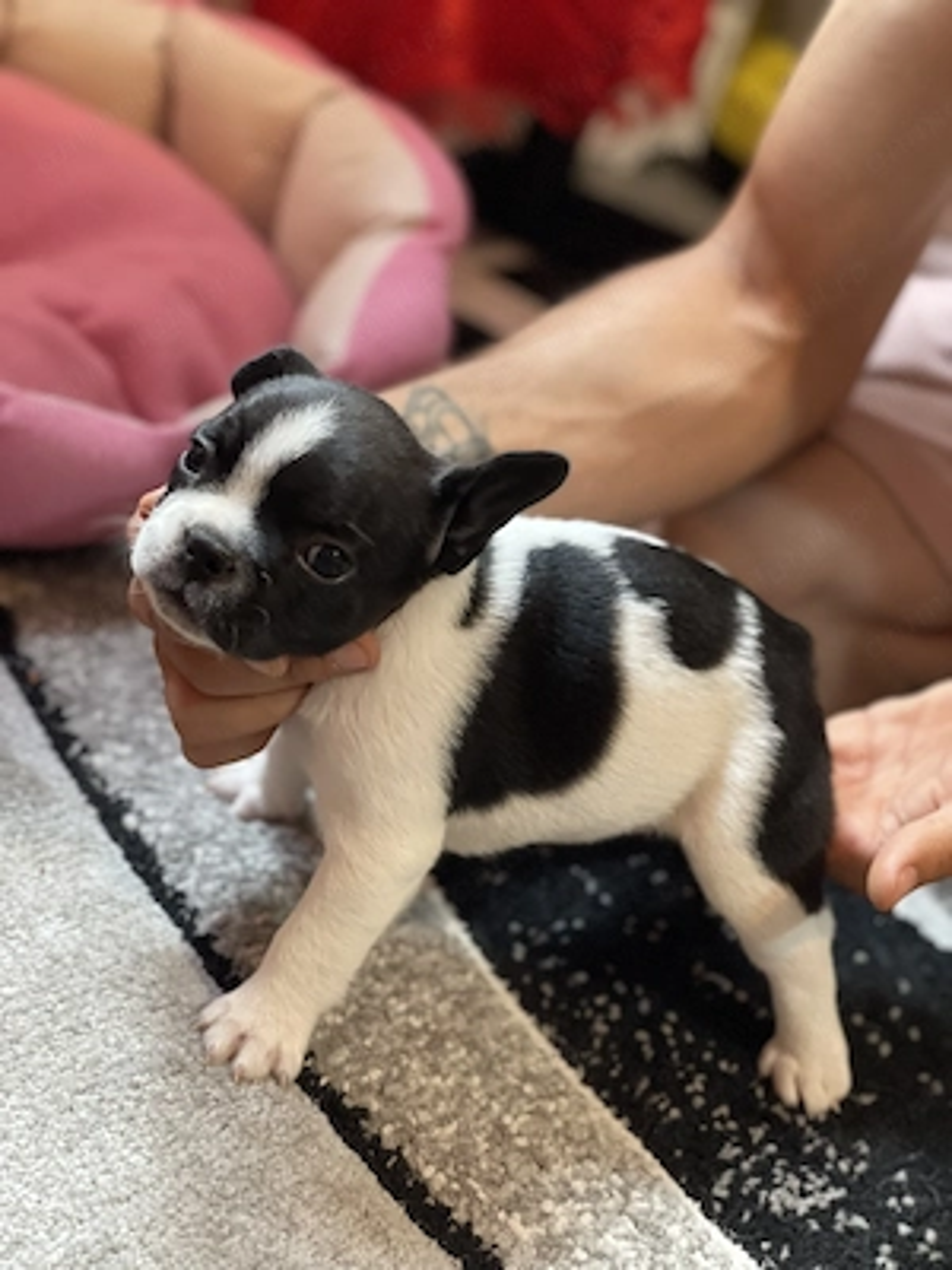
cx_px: 476
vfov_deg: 30.3
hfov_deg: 22.9
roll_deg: -20.1
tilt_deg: -26.9
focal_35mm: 64
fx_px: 2347
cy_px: 635
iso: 400
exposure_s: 1/25
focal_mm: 7.5
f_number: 2.2
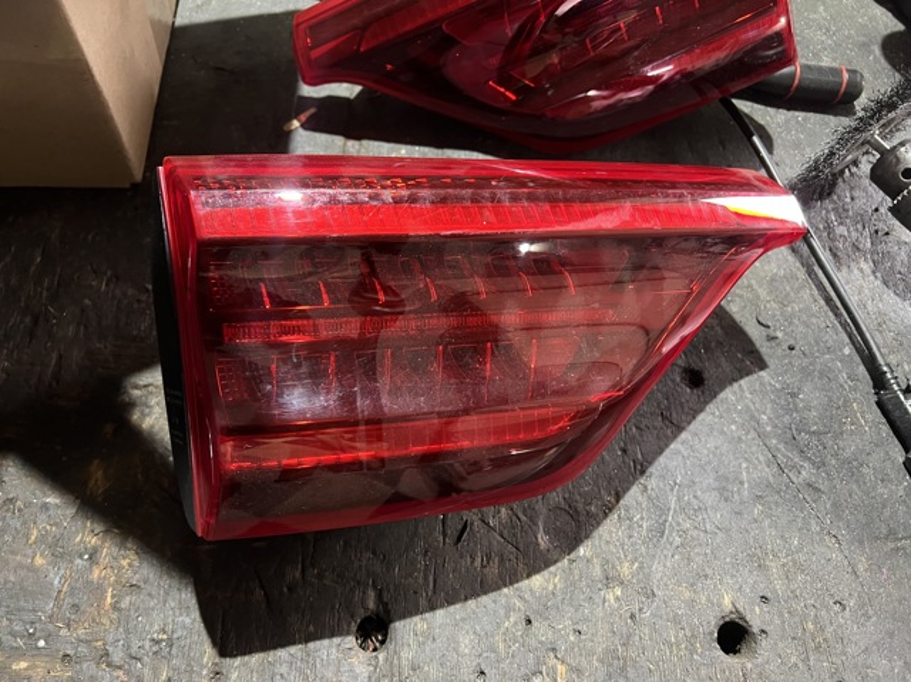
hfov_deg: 67.3
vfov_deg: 53.0
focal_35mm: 26
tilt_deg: -61.1
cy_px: 341
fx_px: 684
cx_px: 456
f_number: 1.5
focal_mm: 5.7
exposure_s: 1/33
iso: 640
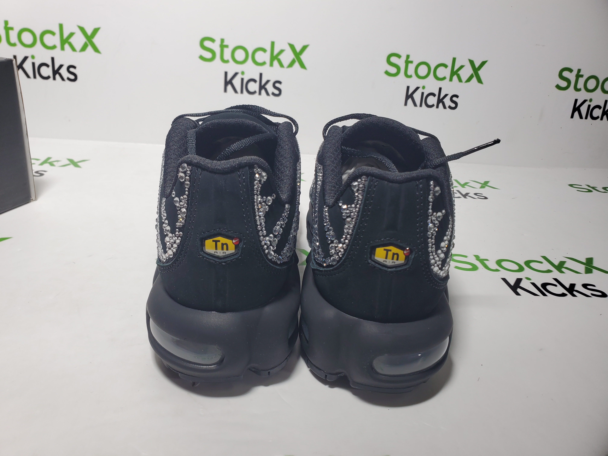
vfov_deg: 53.1
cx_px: 304
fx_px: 457
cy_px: 228
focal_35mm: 26
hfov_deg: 67.3
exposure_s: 1/144
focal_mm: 4.3
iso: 50
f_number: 2.4
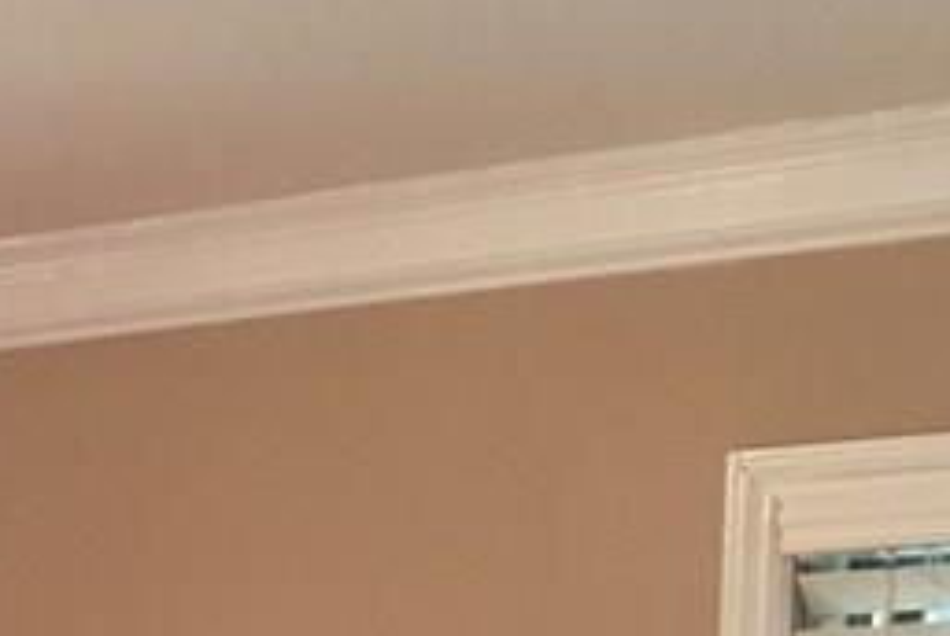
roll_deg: +0.1
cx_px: -163
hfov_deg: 16.4
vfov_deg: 10.6
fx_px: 3170
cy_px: 1235
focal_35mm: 120
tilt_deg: -4.8
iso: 200
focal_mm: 4.15
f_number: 2.2
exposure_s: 1/24
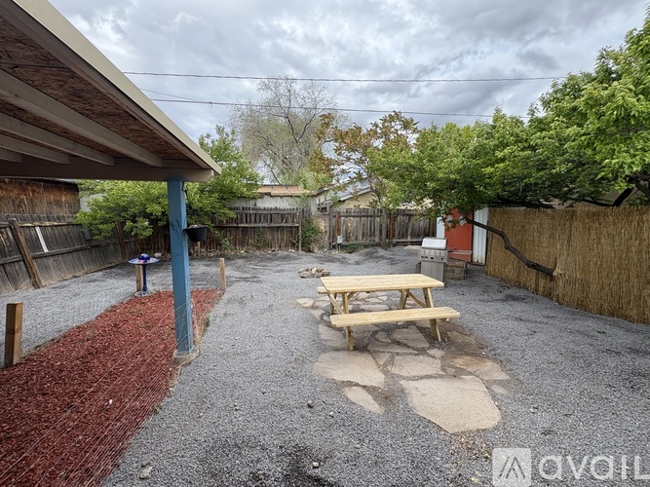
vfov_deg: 85.7
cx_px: 325
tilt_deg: -6.5
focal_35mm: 14
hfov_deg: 102.1
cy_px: 244
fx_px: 263
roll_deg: -0.1
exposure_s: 1/264
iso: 40
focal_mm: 2.22
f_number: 2.2
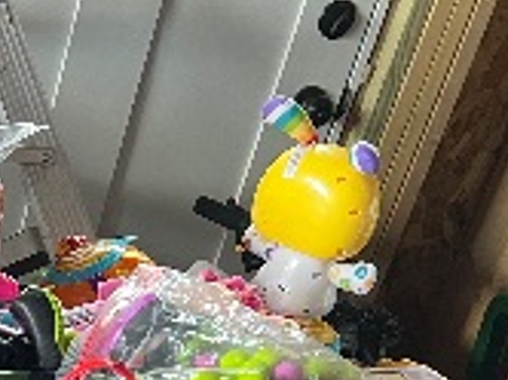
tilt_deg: -35.5
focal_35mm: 94
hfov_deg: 18.1
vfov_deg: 14.2
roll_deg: -8.5
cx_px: -300
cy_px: 640
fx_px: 1377
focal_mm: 5.7
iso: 250
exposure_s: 1/60
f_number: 1.5
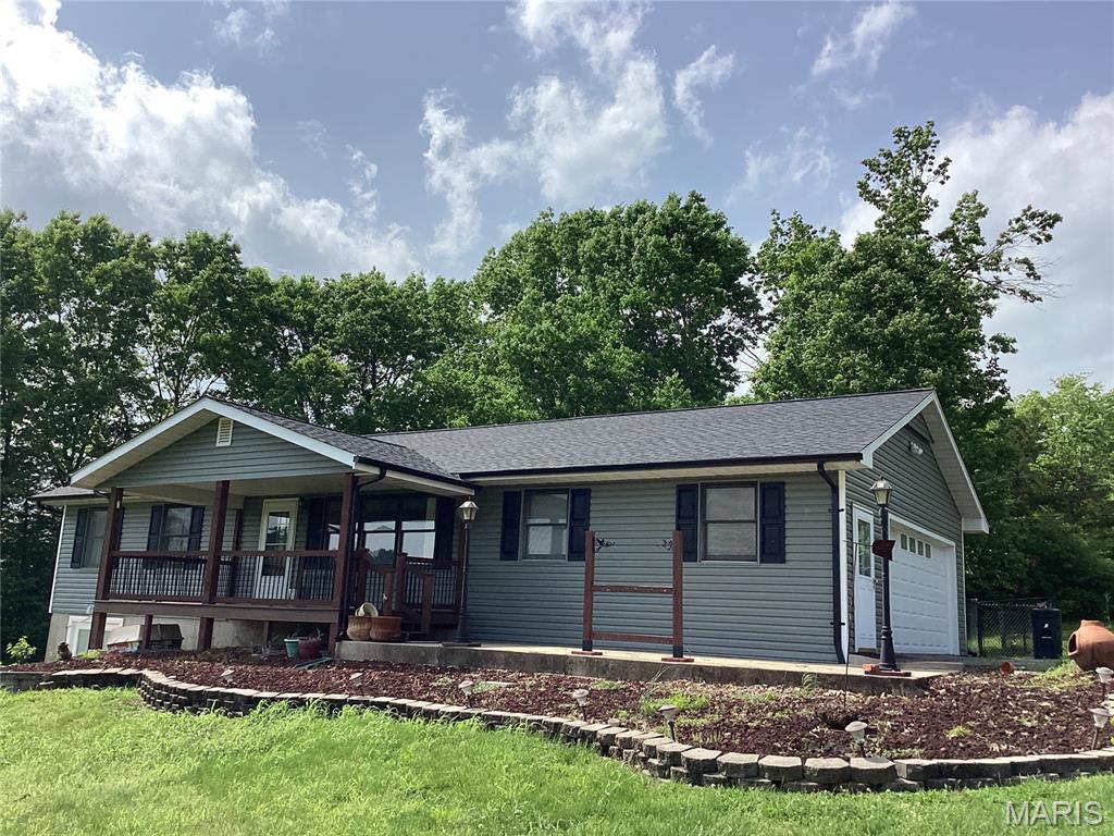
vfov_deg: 45.4
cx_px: 557
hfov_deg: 58.4
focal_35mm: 31
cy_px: 418
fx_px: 998
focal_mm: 3.3
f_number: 2.4
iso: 25
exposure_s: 1/2146
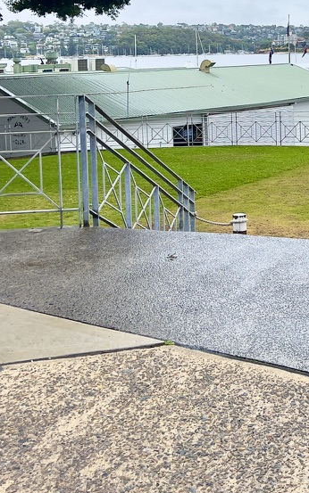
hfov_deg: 25.2
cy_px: 48
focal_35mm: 51
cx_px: 214
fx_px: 687
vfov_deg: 37.0
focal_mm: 5.7
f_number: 1.5
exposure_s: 1/2299
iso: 50
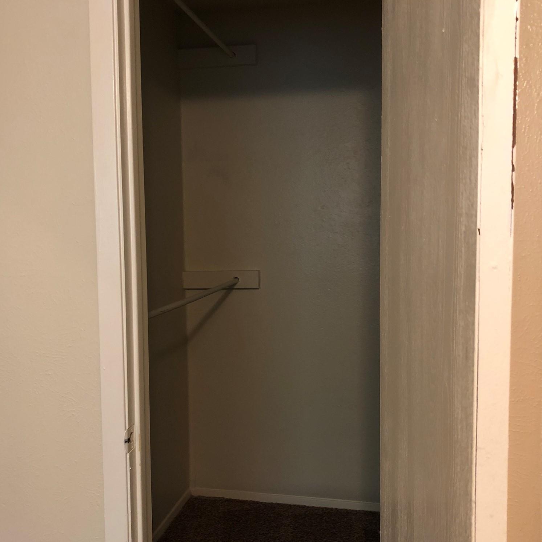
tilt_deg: -5.0
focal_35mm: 34
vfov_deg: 48.5
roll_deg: +0.7
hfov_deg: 48.4
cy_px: 272
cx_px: 267
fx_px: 602
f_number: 1.8
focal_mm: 4
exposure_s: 1/15
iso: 64
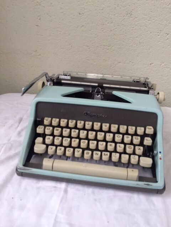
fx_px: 191
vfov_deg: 61.7
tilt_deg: -33.7
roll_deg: -3.3
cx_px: 86
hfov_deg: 48.2
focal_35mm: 29
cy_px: 114
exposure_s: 1/33
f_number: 2.2
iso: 64
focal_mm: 4.15
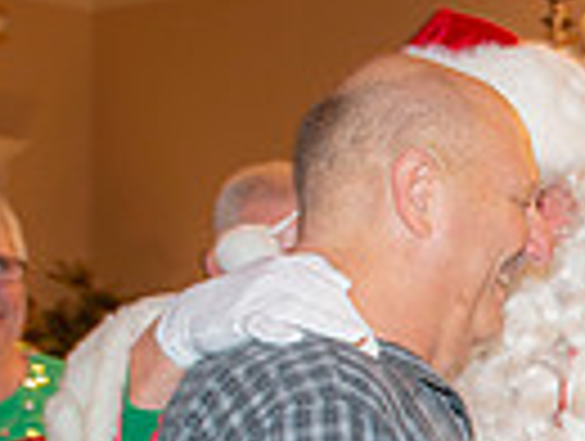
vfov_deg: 12.1
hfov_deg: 15.6
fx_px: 2032
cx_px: 742
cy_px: 540
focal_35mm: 120
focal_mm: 28
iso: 800
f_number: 3.5
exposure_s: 1/60
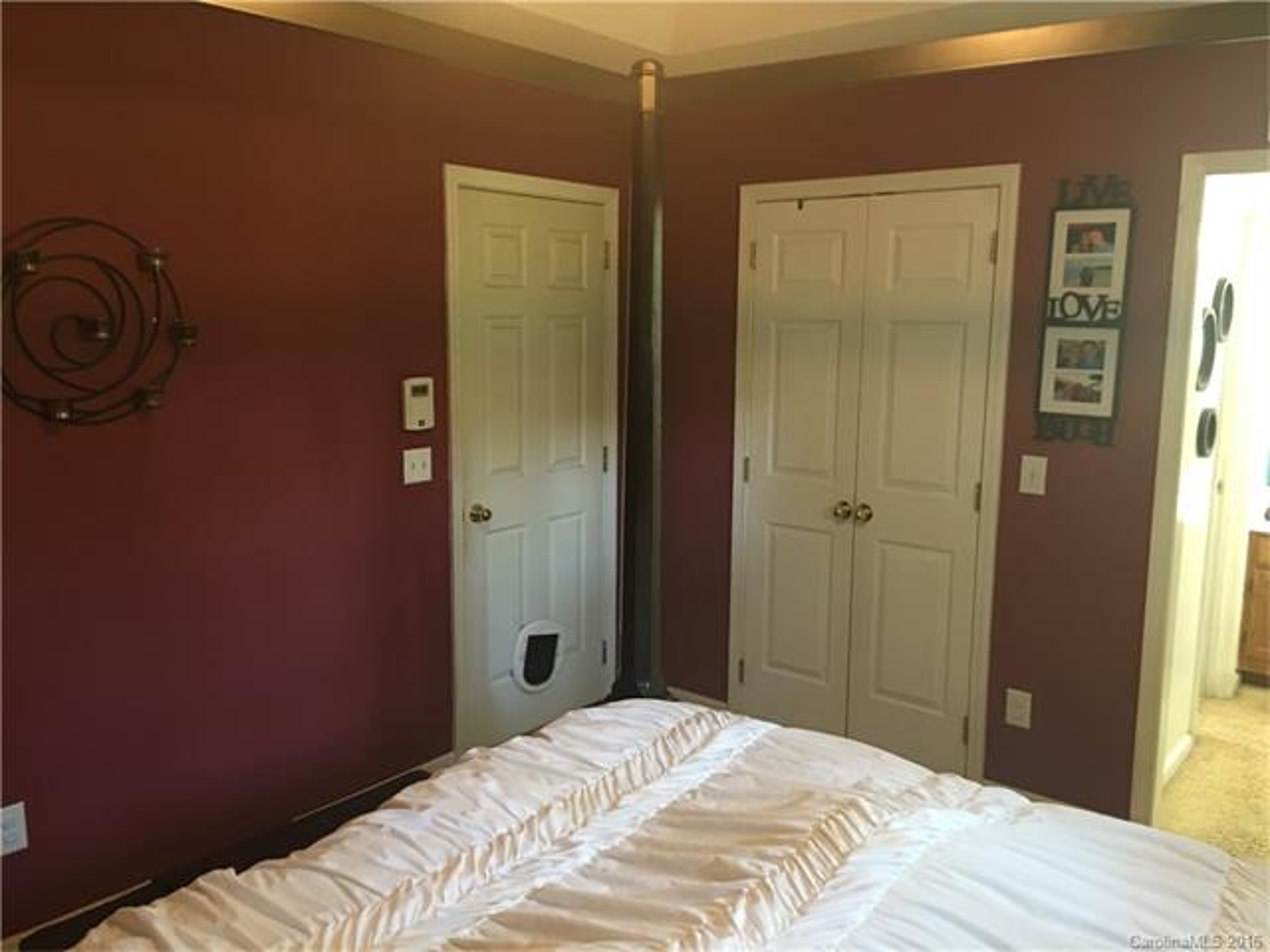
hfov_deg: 61.7
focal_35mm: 29
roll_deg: -0.6
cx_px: 635
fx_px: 1064
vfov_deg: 48.2
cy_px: 476
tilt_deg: -6.2
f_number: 2.2
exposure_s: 1/10
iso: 80
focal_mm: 4.15
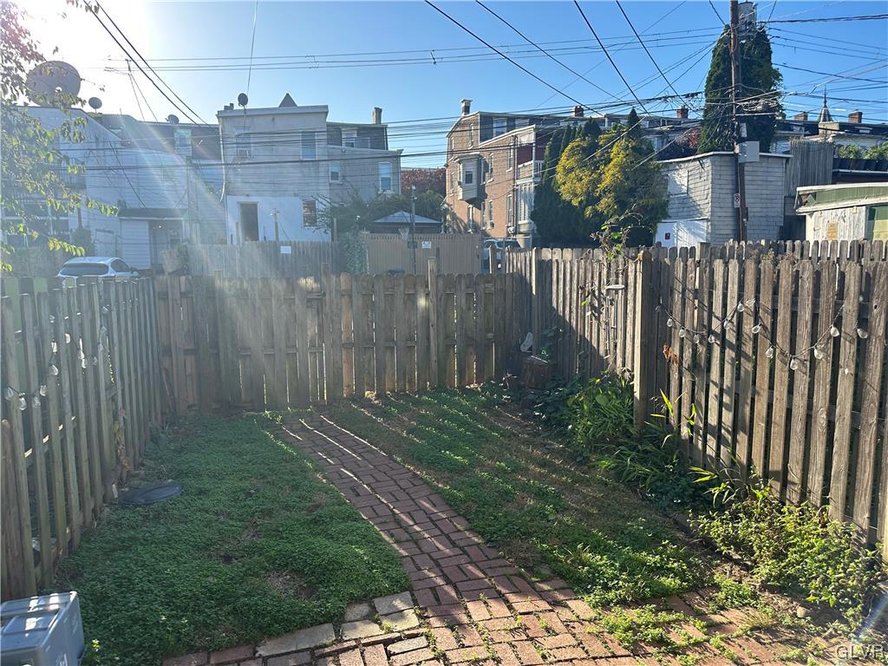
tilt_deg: -7.5
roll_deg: +0.8
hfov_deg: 71.6
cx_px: 444
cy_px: 333
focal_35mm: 24
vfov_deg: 56.8
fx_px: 616
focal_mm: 6.86
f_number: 1.78
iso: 80
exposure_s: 1/1541
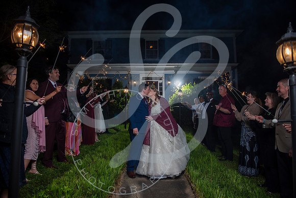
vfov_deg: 52.6
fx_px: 200
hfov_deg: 73.0
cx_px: 147
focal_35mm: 24
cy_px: 99
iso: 100
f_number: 2.8
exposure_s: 1/200
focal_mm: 24
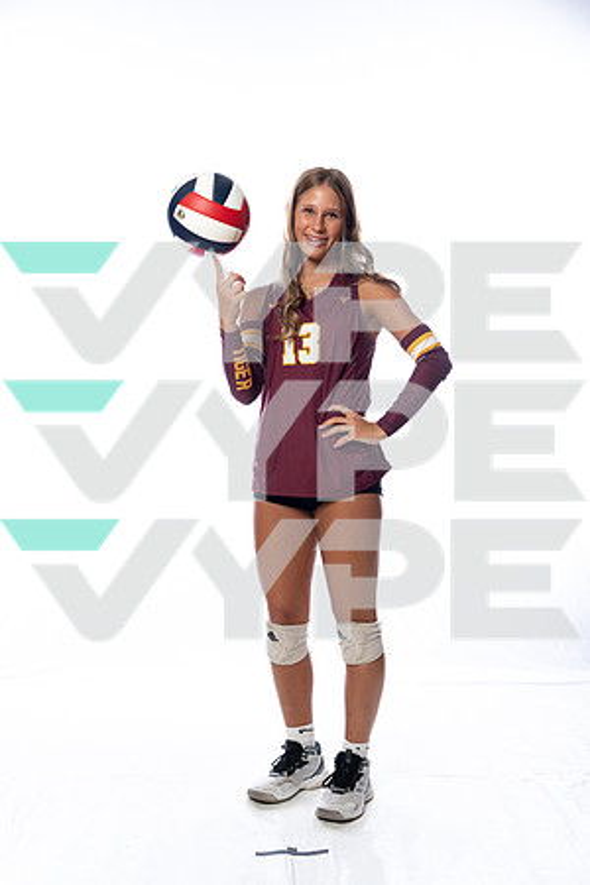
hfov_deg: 27.0
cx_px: 295
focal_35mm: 50
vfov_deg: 39.6
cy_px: 442
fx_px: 1229
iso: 640
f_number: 5.6
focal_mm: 50
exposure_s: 1/250
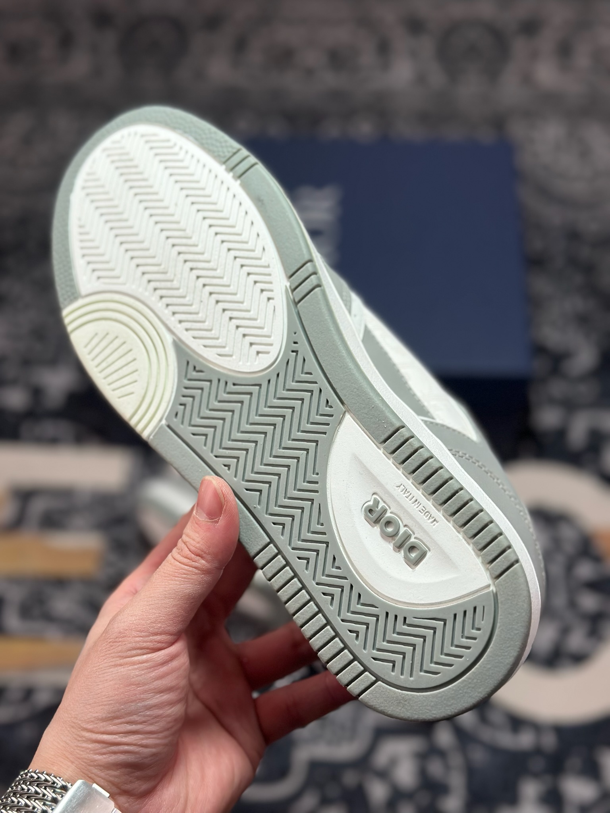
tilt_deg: -54.9
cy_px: 406
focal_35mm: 48
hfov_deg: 30.3
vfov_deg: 39.7
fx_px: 1128
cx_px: 305
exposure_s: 1/1395
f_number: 1.78
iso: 80
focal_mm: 6.86
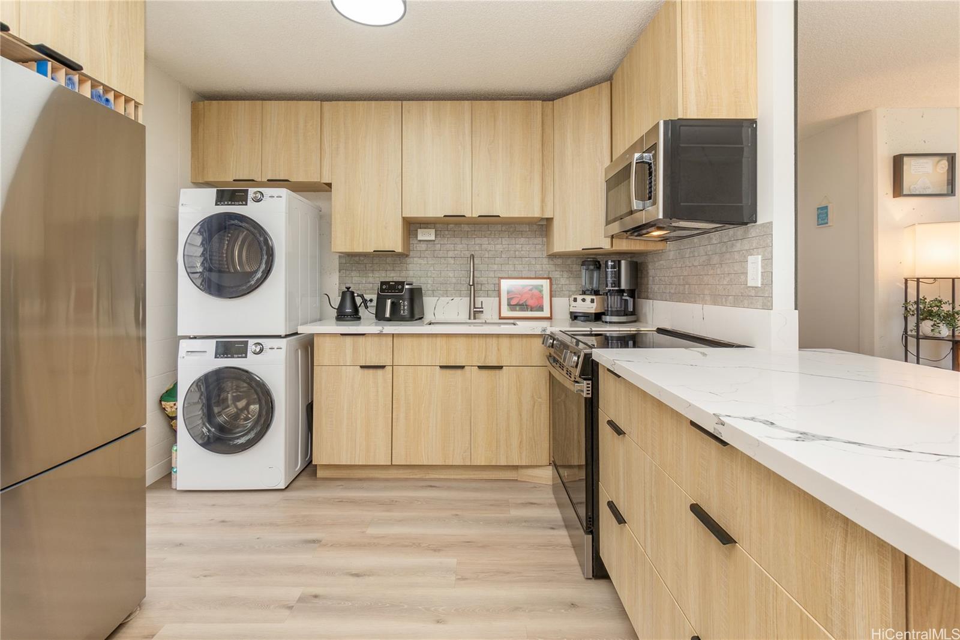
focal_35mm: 15
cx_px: 480
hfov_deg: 100.4
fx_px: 400
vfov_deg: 77.3
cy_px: 320
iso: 250
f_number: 8
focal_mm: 10
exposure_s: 1/15
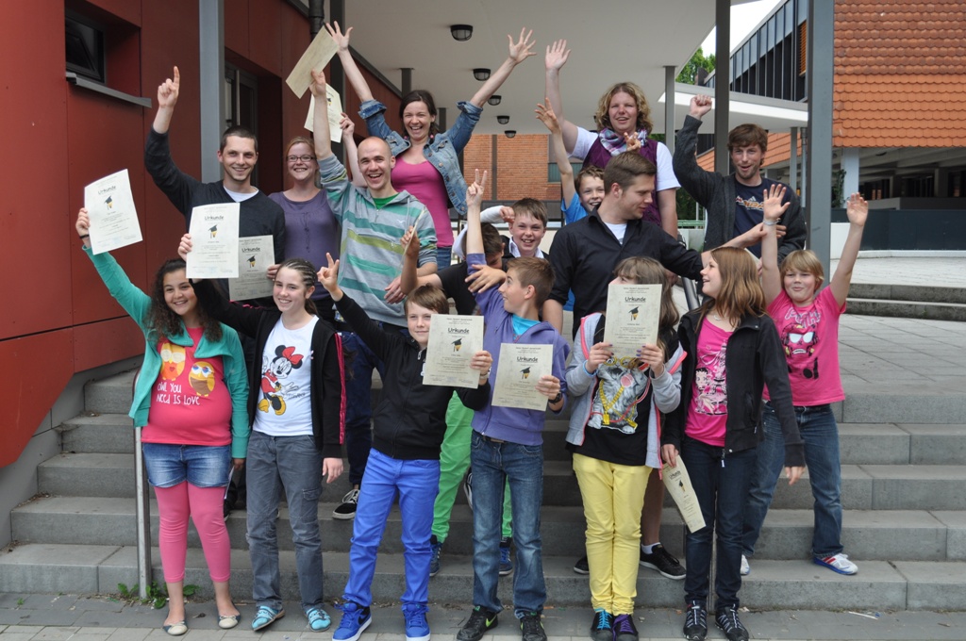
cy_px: 320
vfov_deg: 34.1
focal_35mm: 39
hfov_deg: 49.6
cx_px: 483
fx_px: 1045
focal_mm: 26
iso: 200
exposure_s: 1/160
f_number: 6.3
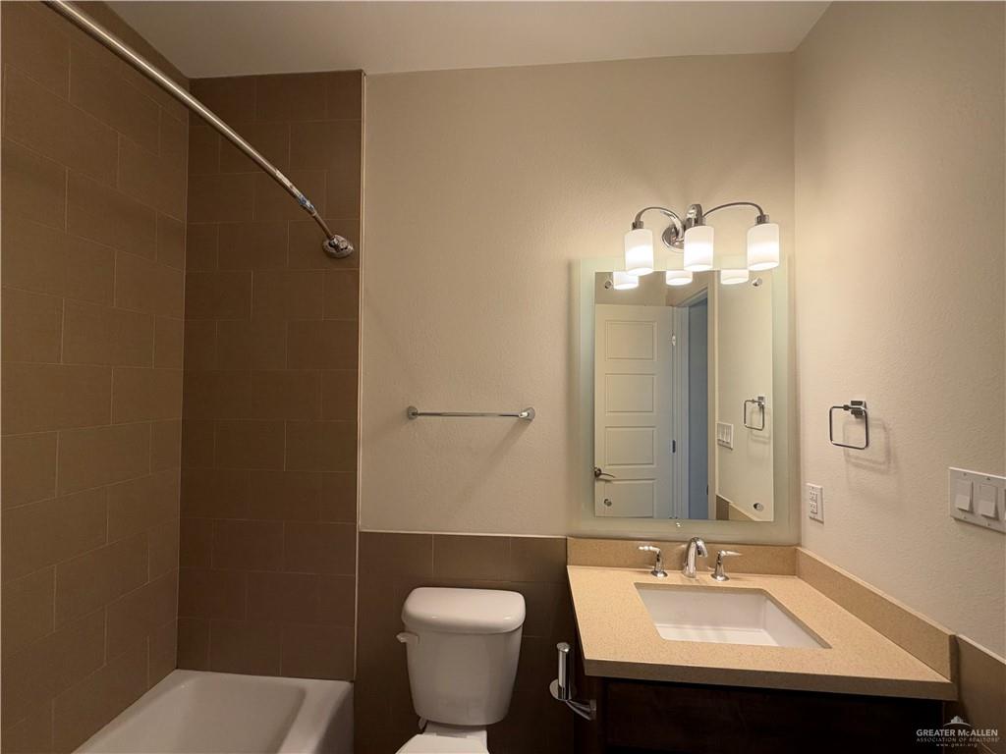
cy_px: 377
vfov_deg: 85.7
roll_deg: +0.0
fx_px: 407
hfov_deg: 102.1
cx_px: 503
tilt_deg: +0.7
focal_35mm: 14
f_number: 2.2
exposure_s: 1/120
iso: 200
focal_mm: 2.22
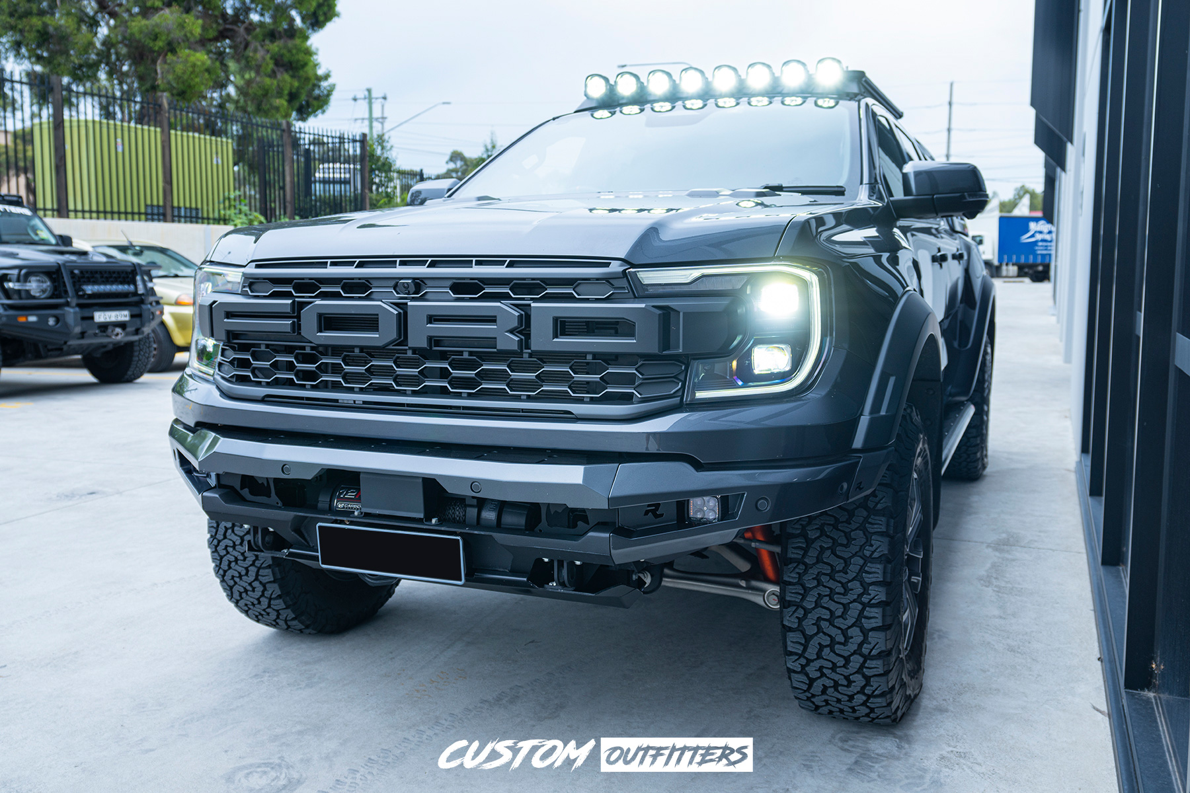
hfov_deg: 71.5
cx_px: 595
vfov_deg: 51.3
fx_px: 826
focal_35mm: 25
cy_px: 396
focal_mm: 25
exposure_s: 1/80
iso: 100
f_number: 4.5
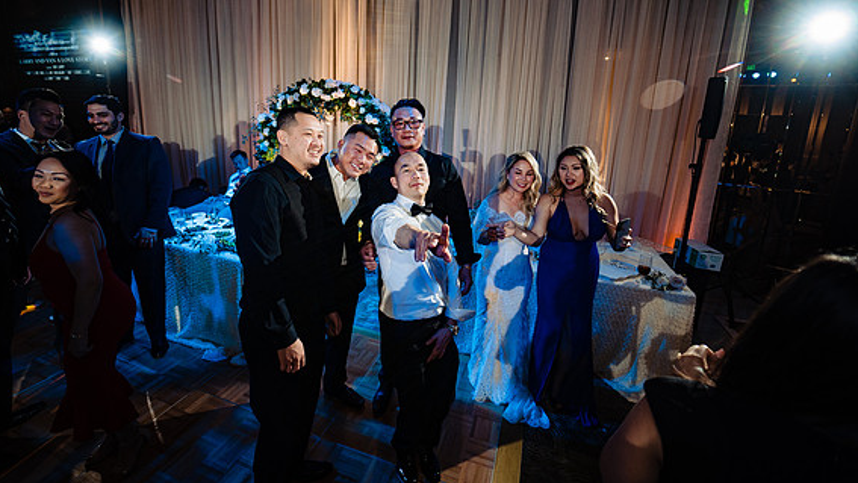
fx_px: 341
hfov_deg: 103.0
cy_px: 196
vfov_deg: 69.9
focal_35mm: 15
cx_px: 422
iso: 800
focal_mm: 14
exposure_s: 1/160
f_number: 2.8
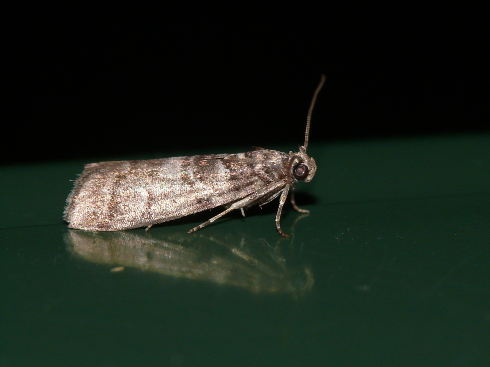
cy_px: 184
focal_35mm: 420
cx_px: 245
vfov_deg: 3.5
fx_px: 5946
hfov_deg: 4.7
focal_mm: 88.8
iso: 200
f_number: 11
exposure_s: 1/100
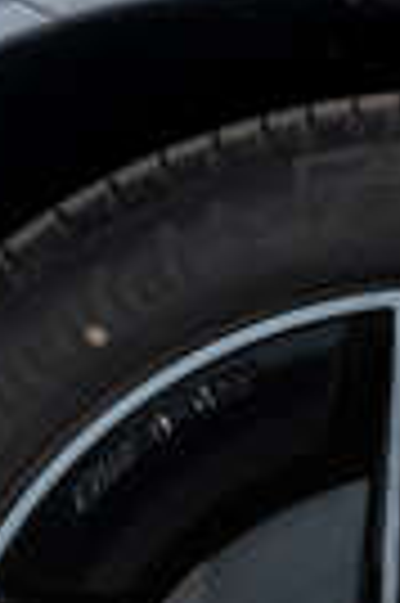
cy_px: 650
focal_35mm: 438
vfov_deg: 4.7
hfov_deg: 3.1
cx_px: 440
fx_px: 7318
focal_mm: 69
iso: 320
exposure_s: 1/5000
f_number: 4
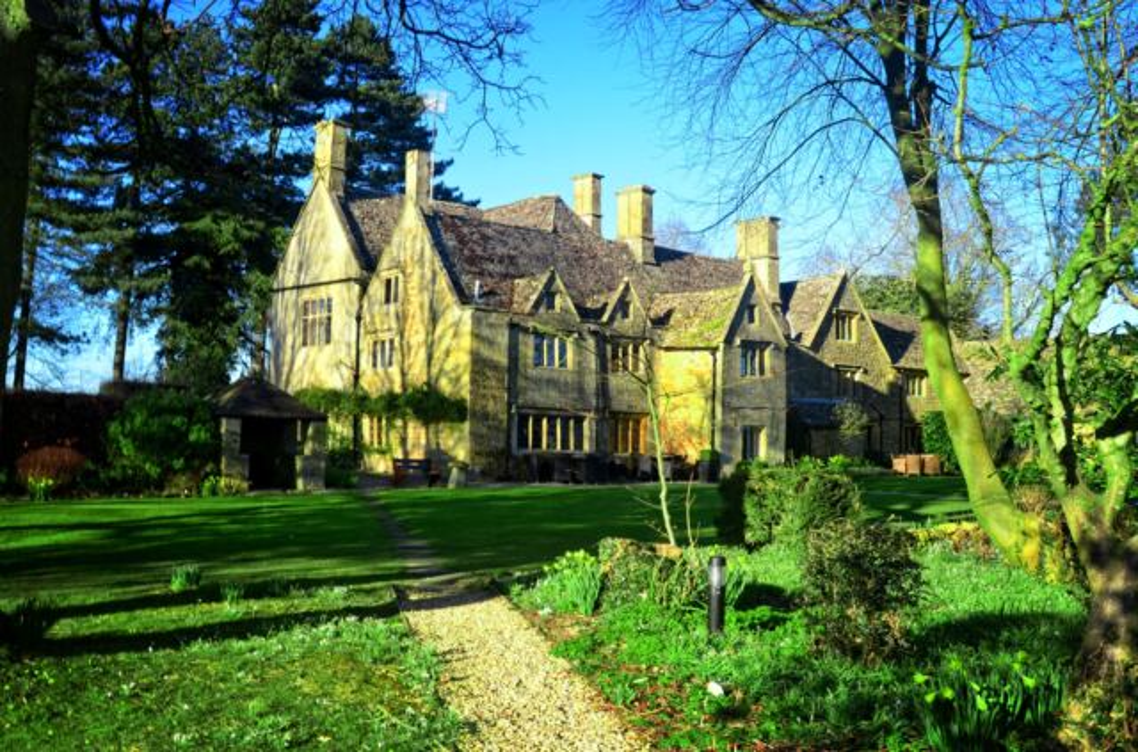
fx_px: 1135
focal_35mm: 36
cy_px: 376
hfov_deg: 53.3
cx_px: 569
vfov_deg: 36.7
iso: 100
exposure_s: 1/25
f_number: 16
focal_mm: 24
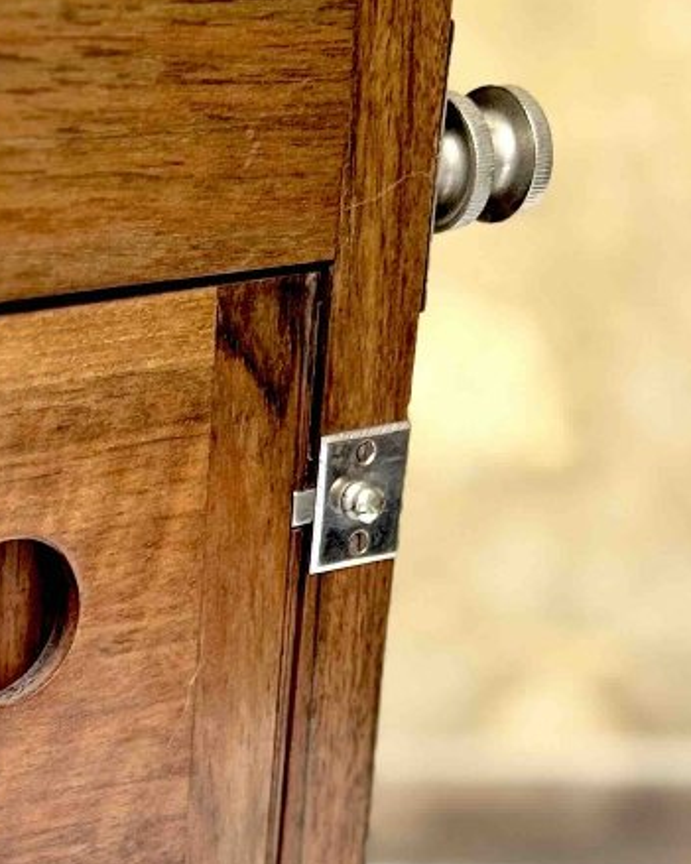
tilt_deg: -24.0
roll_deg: +0.8
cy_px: 860
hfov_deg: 11.8
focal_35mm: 128
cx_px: -116
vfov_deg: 14.8
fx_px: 3273
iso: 100
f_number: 1.78
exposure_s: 1/50
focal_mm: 6.76
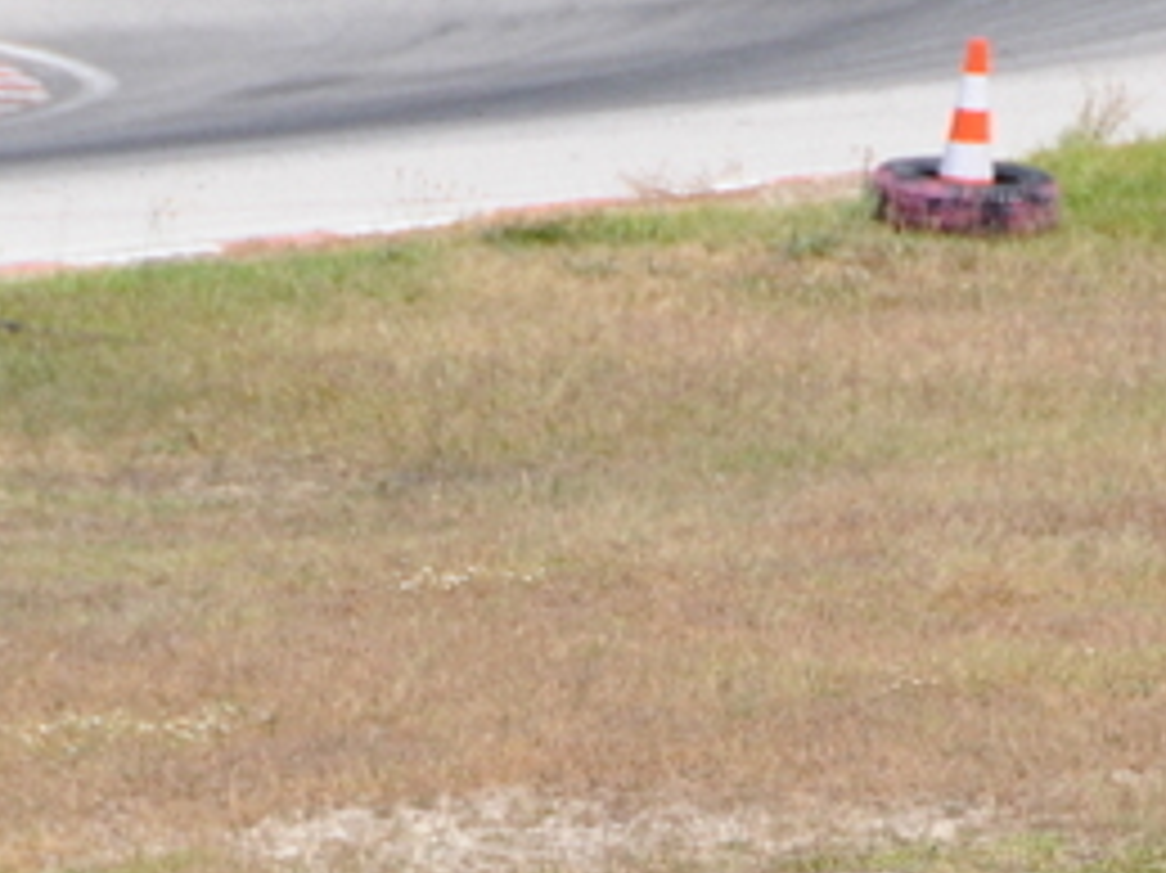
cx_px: 824
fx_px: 38382
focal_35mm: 1140
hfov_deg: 1.7
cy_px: 1251
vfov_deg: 1.3
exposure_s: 1/2000
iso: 400
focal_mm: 200
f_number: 5.6
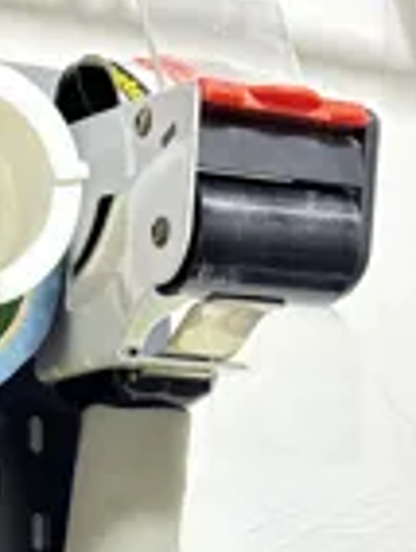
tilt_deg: +11.6
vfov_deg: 25.9
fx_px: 1166
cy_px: 474
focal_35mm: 73
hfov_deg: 19.4
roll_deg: +0.2
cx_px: -43
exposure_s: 1/60
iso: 400
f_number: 1.6
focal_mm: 5.96
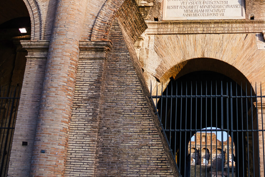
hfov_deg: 34.8
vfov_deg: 22.8
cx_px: 201
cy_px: -18
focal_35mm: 56
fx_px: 412
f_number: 4.5
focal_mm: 24
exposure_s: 1/200
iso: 64
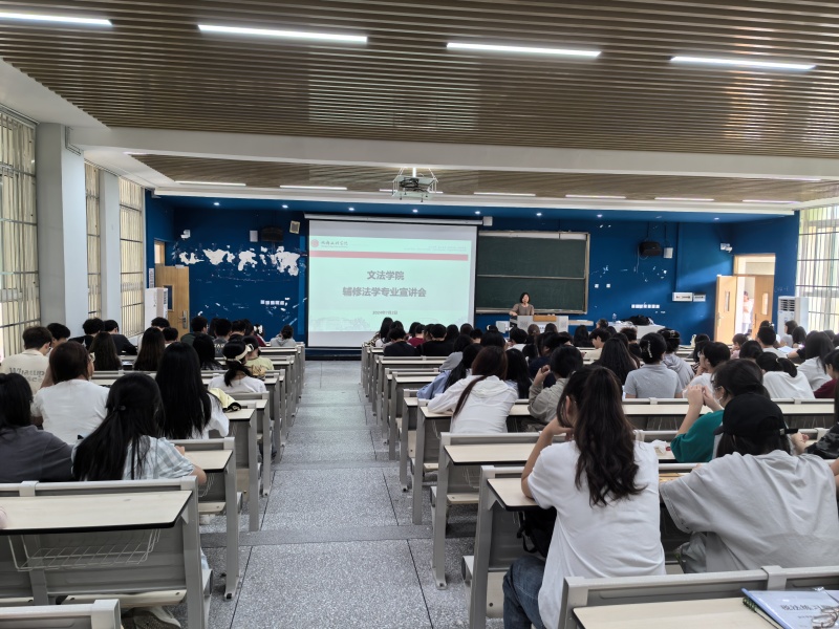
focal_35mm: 27
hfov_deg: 65.3
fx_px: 654
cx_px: 420
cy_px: 314
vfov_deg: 51.4
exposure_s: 1/100
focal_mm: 5.75
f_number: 2
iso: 80
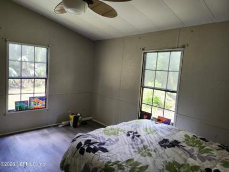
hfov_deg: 73.9
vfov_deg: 58.9
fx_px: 152
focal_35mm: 23
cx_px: 114
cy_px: 86
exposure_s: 1/120
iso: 160
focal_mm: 5.54
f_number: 1.8
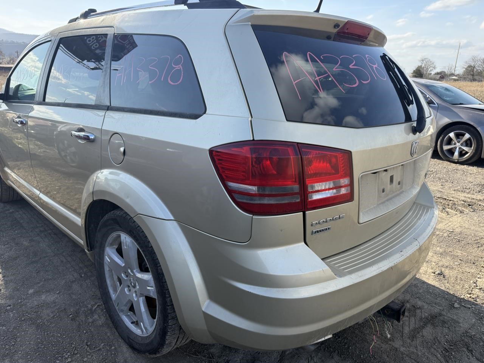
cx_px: 242
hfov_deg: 71.6
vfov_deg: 56.8
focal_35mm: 24
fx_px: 336
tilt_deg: -16.4
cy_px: 182
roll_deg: -1.8
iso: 100
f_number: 1.78
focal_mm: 6.76
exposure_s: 1/2053
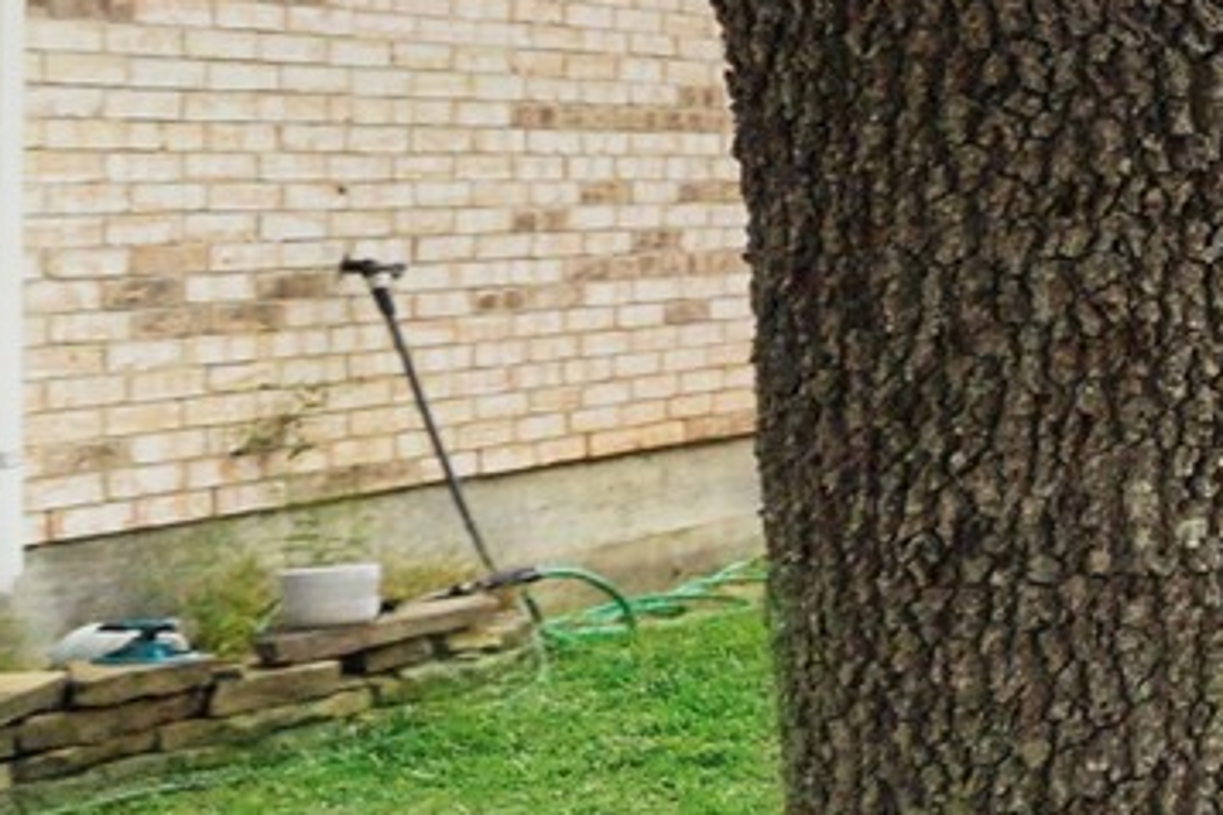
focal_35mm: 73
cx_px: 3621
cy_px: -17
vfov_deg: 18.2
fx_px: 2480
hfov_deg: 11.6
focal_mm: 12
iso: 100
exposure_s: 1/200
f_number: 8
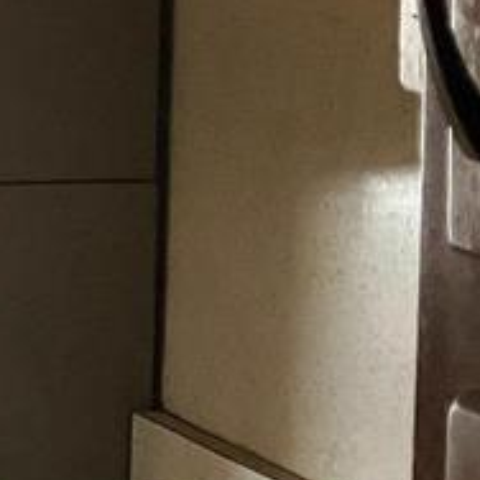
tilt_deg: -4.5
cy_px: 18
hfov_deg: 7.6
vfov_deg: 9.2
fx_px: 2981
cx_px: -1134
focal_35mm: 190
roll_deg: -0.7
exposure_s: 1/60
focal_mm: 3.99
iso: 100
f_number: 1.8
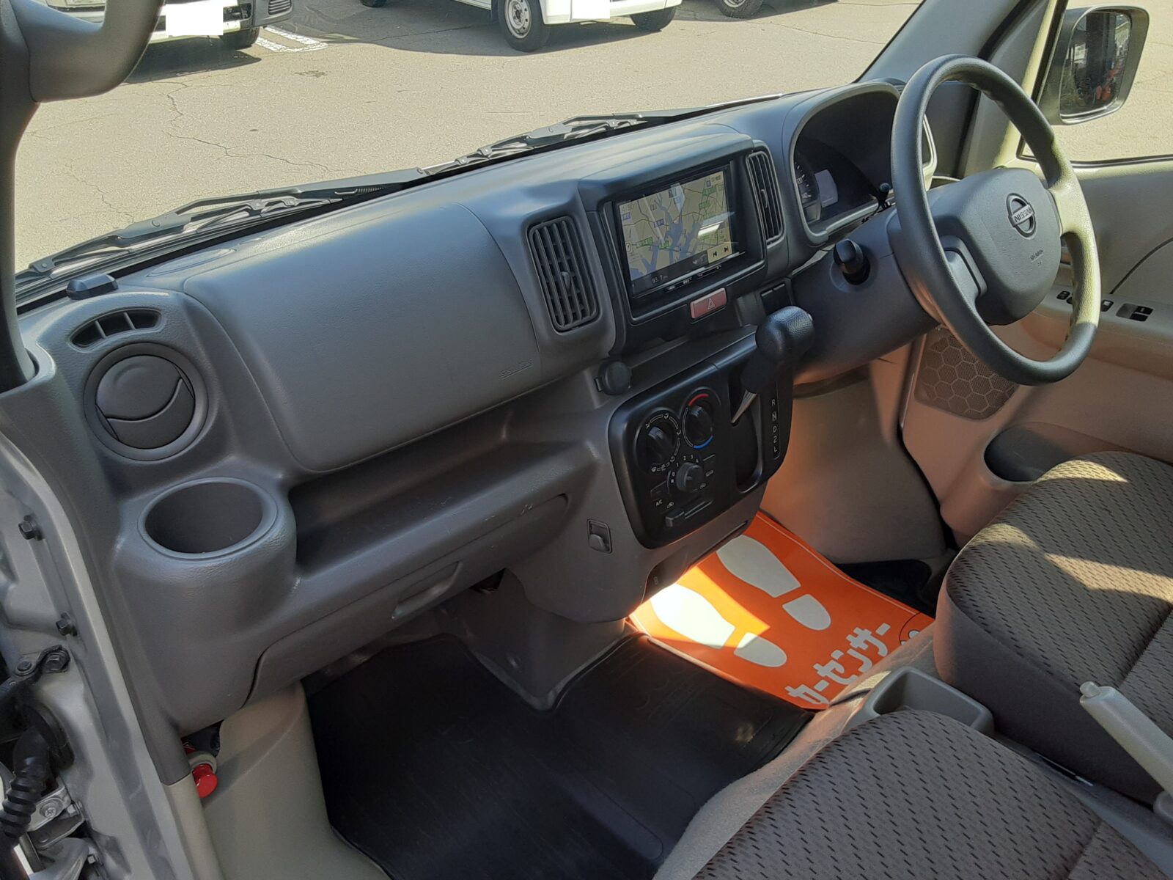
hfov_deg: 65.3
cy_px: 440
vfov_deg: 51.4
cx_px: 586
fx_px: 915
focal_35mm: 27
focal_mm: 2.91
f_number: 1.9
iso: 40
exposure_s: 1/162
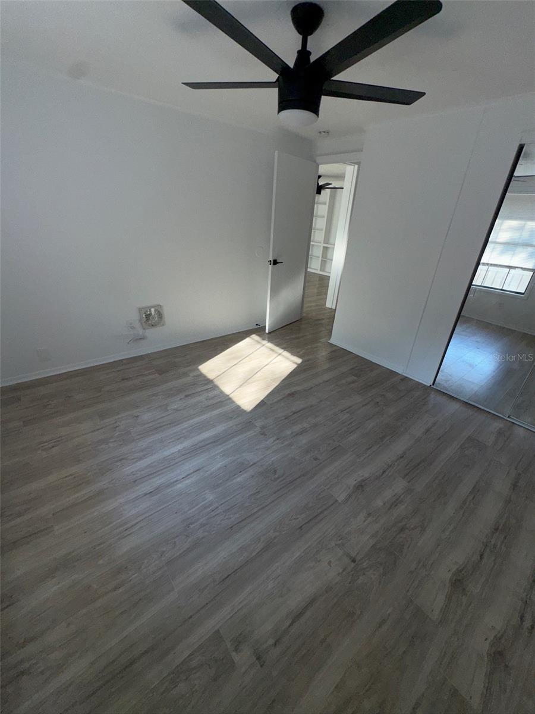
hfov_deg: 85.7
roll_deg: -4.6
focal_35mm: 14
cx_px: 268
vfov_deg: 102.1
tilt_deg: -27.7
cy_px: 357
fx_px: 288
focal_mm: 2.22
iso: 32
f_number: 2.2
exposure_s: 1/328
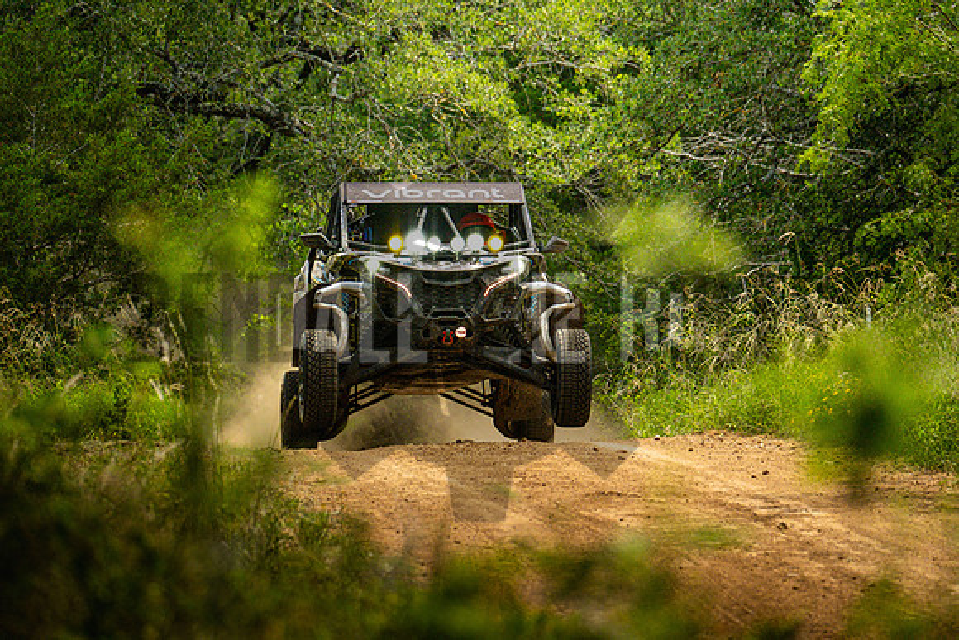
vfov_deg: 5.2
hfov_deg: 7.8
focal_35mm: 265
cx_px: 480
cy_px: 320
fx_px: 7061
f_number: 4.8
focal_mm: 176.7
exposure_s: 1/3200
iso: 3200
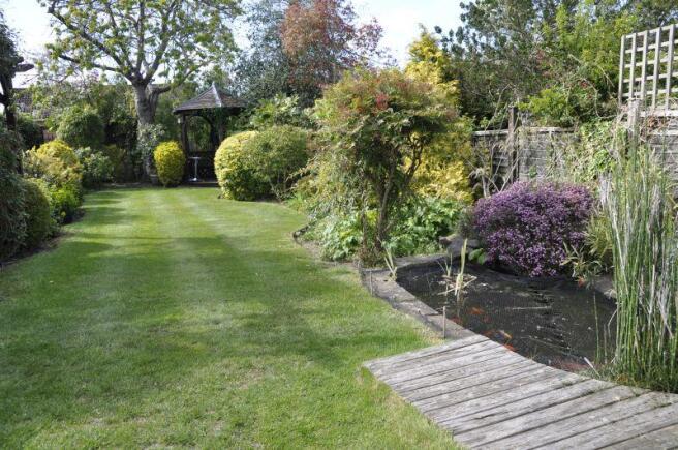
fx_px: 508
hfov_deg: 67.5
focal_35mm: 27
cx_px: 339
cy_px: 225
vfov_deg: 47.8
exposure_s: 1/250
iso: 200
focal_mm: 18
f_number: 7.1
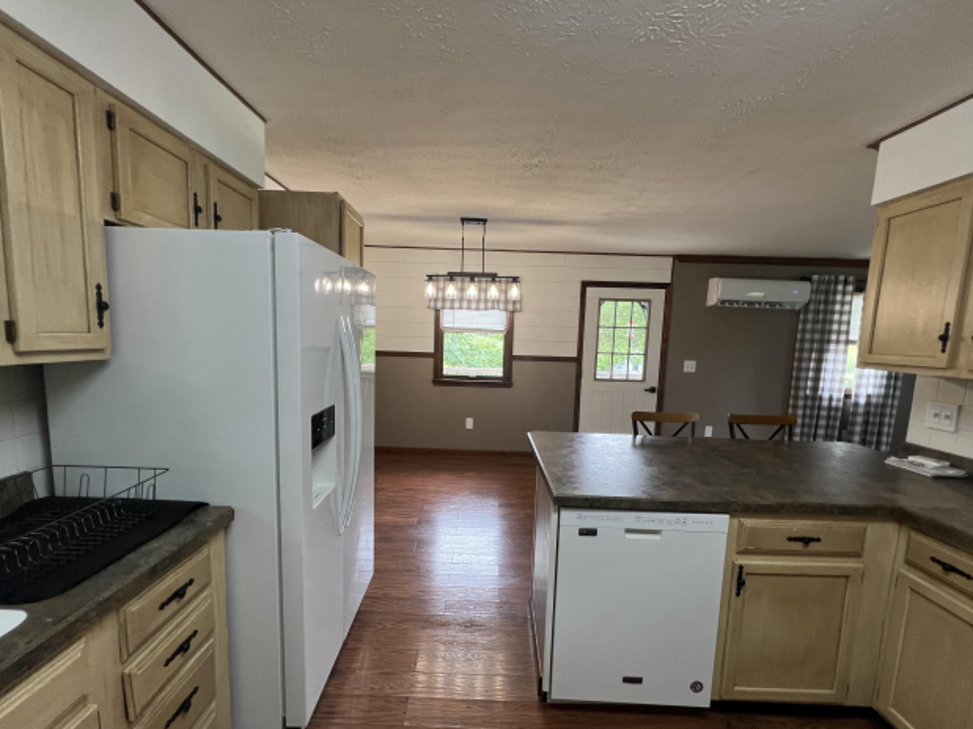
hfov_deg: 102.1
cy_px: 386
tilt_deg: -8.2
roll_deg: -2.1
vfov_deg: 85.6
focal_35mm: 14
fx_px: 393
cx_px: 480
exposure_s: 1/120
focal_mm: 1.57
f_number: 1.8
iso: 125
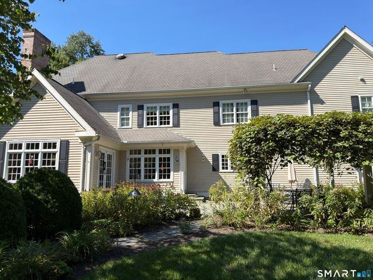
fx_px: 259
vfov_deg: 56.8
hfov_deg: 71.6
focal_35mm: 24
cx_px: 186
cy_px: 140
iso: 64
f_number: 1.78
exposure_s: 1/2179
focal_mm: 6.76
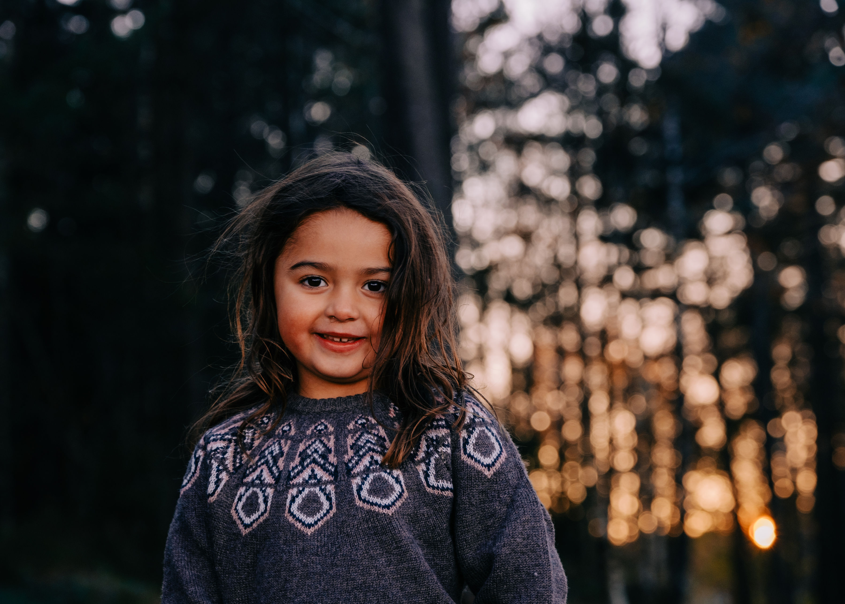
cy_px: 302
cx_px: 395
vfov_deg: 10.5
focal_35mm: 137
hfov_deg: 14.6
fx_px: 3294
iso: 500
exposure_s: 1/125
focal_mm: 87.1
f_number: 4.5
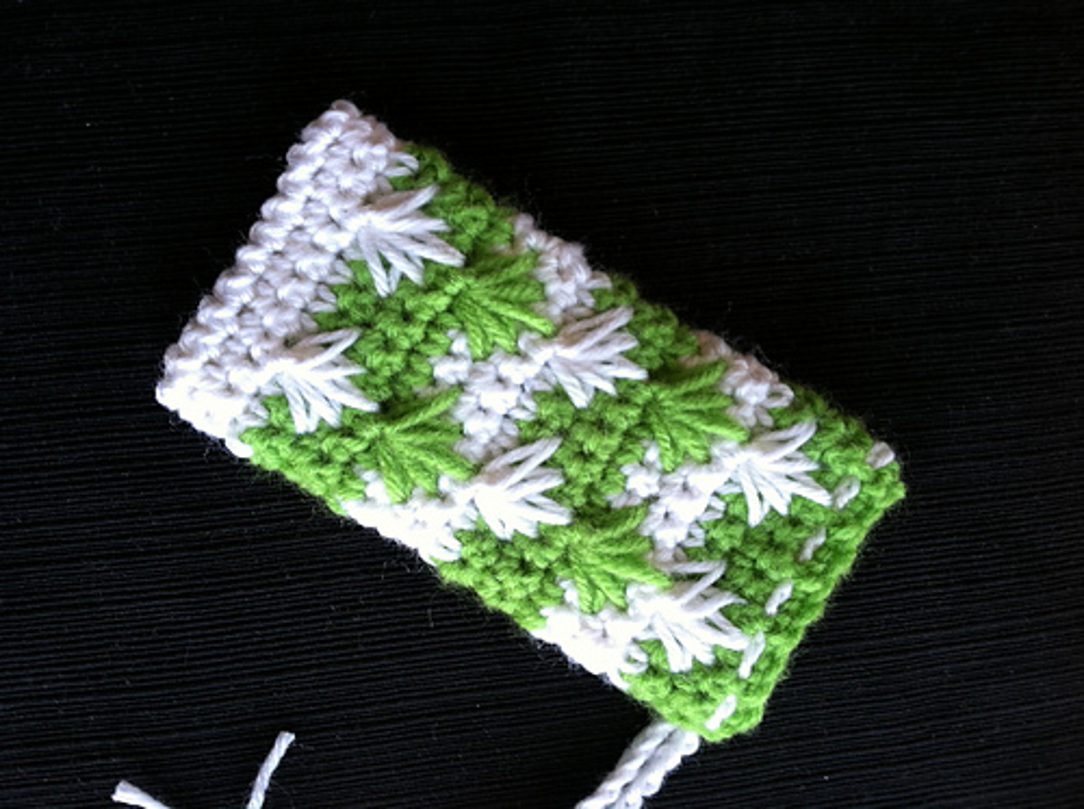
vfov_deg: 40.6
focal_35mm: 35
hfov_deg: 52.7
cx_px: 542
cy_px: 404
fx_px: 1094
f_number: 2.8
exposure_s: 1/24
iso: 80
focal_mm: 3.85
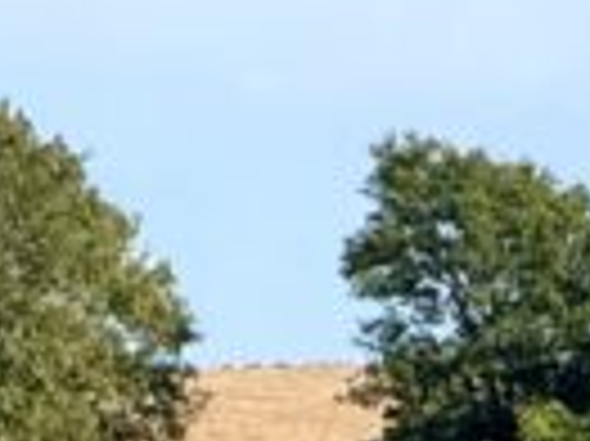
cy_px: 1386
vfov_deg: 1.6
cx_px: 9
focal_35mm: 940
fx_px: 16007
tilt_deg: -0.8
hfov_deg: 2.1
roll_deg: +0.2
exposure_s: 1/1318
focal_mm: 15.66
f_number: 2.8
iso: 64
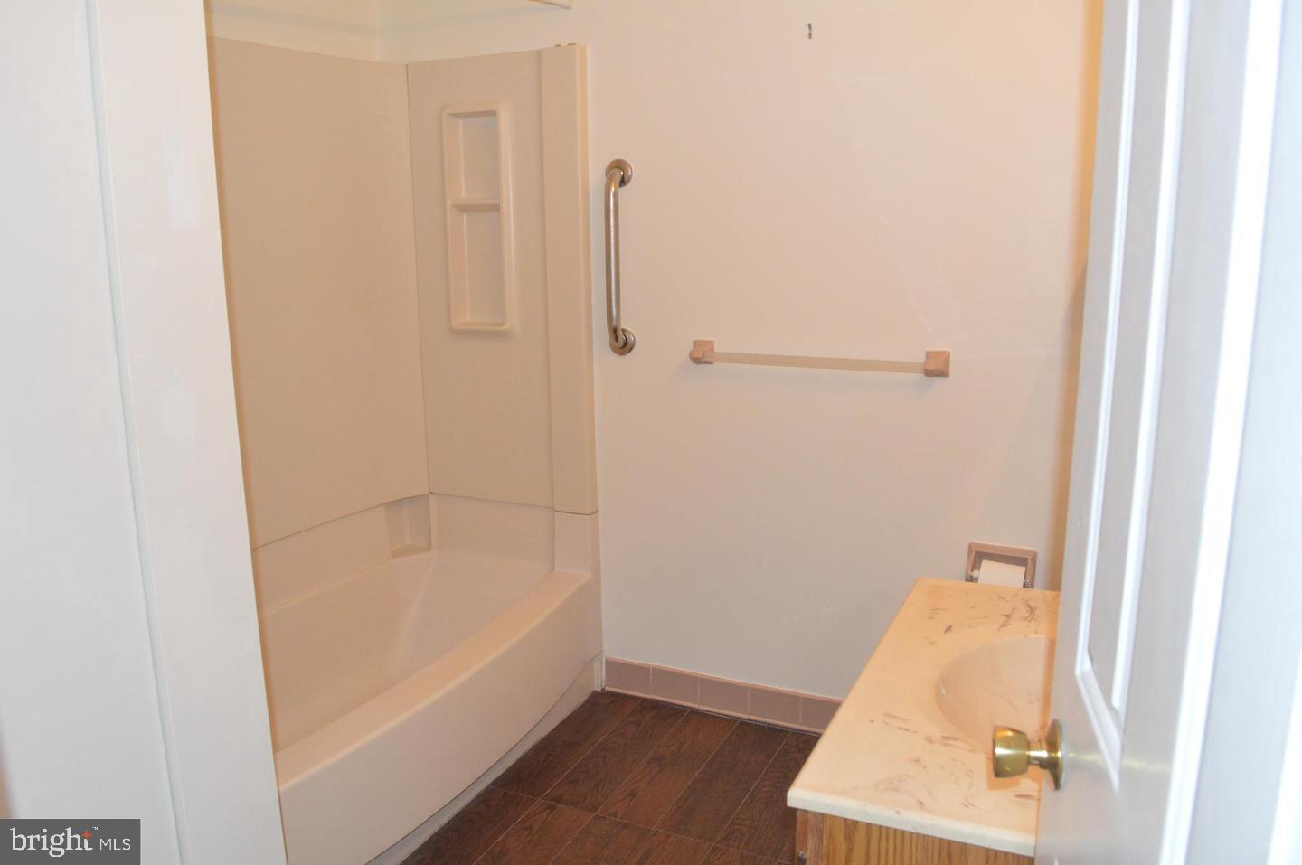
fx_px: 975
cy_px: 432
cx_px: 651
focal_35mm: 27
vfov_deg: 47.8
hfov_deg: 67.4
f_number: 5
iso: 1800
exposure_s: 1/60
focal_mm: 18
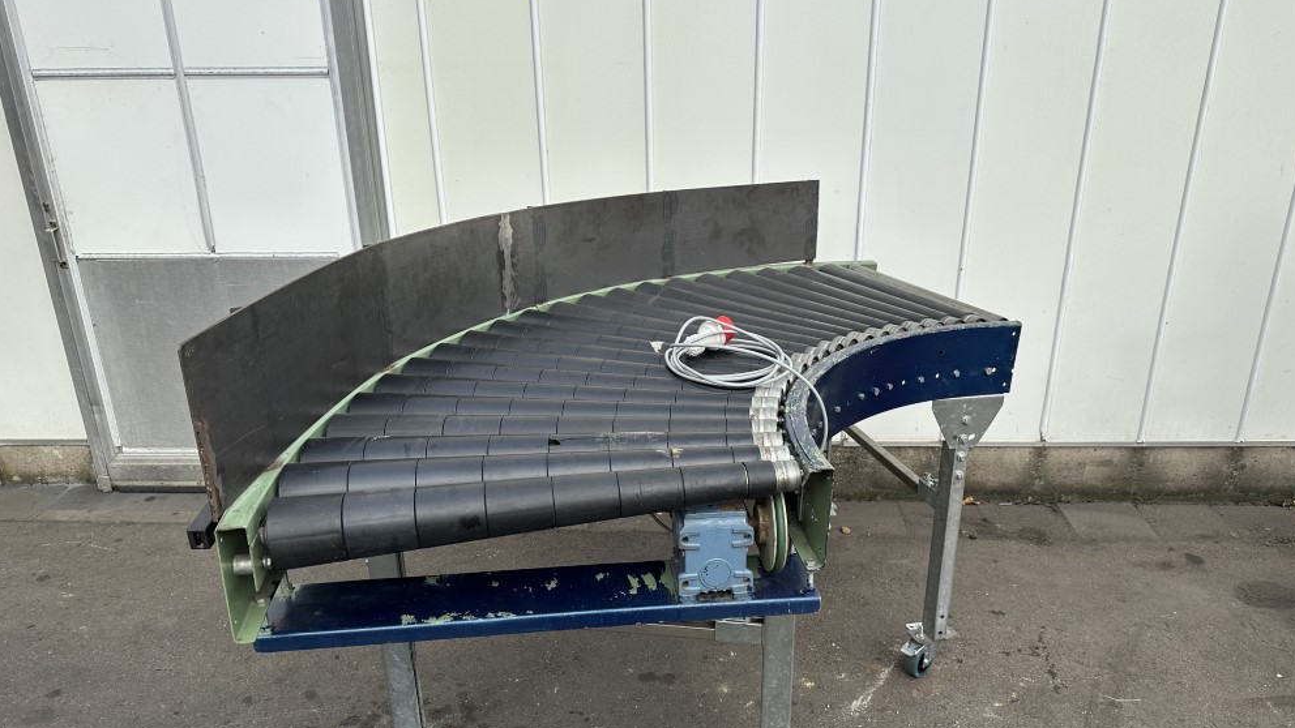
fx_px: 927
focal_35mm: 27
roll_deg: +0.9
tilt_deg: -21.6
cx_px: 664
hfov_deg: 69.8
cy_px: 421
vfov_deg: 42.8
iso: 80
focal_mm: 6.86
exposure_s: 1/2809
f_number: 1.78
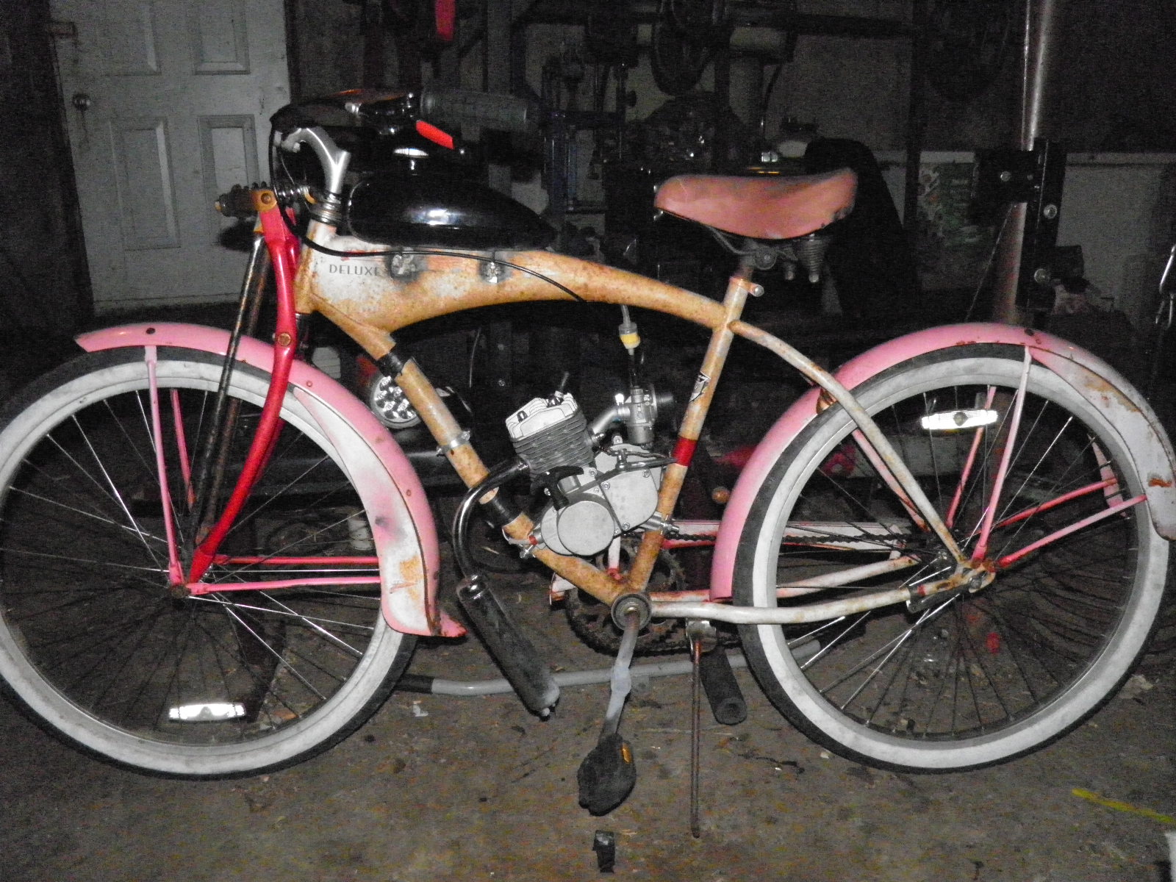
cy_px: 441
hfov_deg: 63.4
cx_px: 588
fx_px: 951
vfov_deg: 49.7
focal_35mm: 28
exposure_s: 1/500
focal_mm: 4.9
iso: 1600
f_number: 2.8
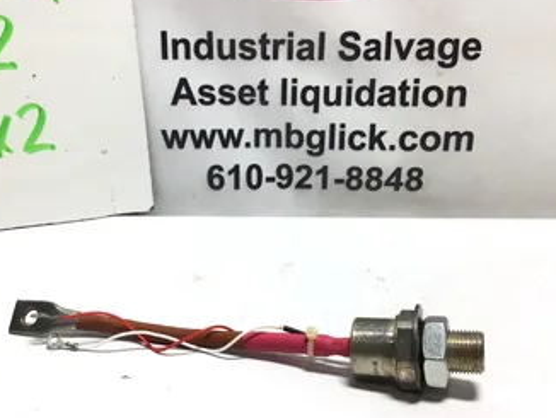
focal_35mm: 38
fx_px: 611
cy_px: 230
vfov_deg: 37.7
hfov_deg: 48.9
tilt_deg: -17.8
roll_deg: +0.6
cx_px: 261
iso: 25
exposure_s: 1/136
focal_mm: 3.3
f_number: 2.4
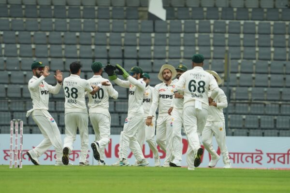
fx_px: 5195
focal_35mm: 645
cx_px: 145
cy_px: 96
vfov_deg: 2.1
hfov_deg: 3.2
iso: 500
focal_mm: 430
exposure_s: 1/1600
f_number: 6.3
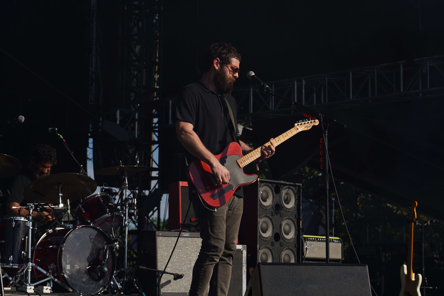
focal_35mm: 105
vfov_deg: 13.0
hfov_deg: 19.5
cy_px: 148
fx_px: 1295
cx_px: 222
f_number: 8
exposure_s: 1/640
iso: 100
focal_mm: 105
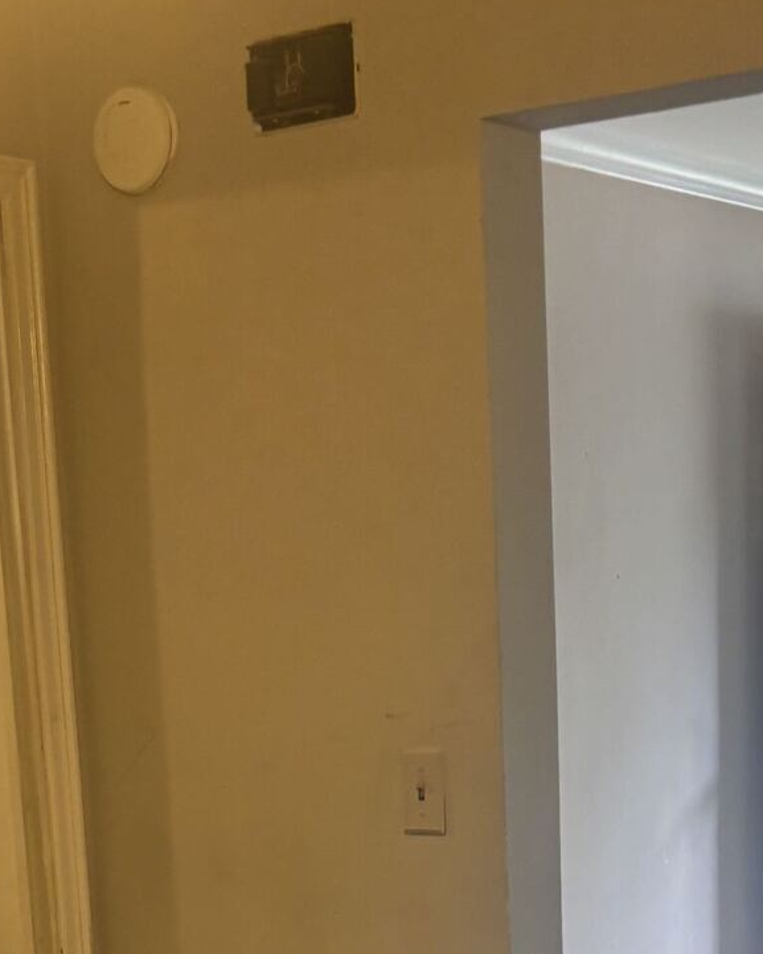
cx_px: 430
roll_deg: +1.4
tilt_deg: -9.7
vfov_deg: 22.2
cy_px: 1068
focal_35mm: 81
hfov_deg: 18.9
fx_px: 2288
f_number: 1.6
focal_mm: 5.96
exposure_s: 1/60
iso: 100
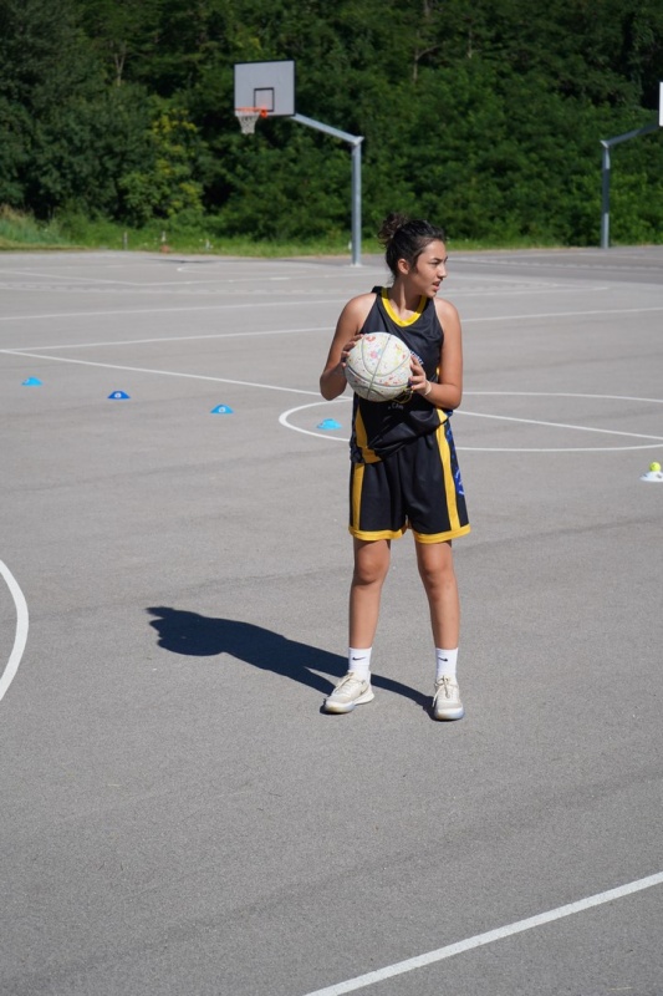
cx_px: 332
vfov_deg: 28.8
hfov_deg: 19.4
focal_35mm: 70
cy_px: 498
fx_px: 1934
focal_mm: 70
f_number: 5.6
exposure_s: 1/640
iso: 100
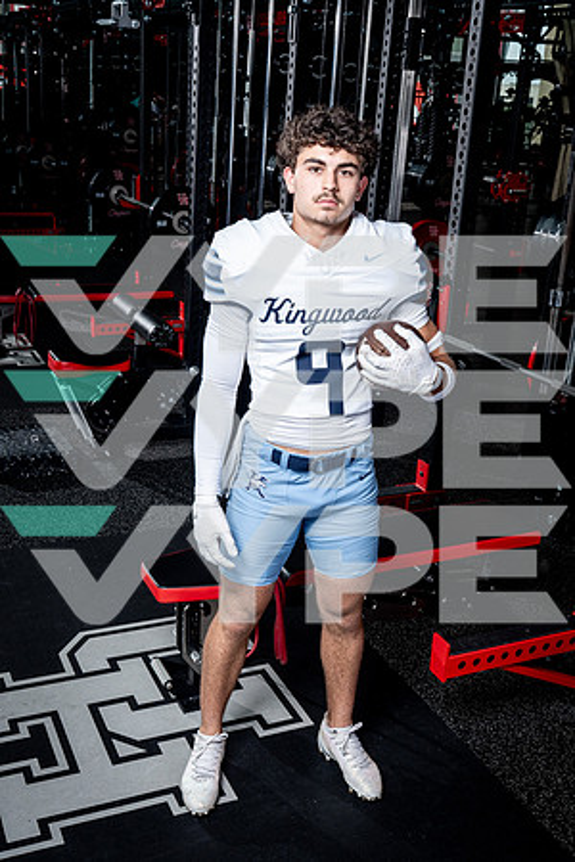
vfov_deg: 48.5
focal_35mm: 40
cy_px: 431
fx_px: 958
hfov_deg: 33.4
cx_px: 288
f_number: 9
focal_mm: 40
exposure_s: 1/250
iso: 640
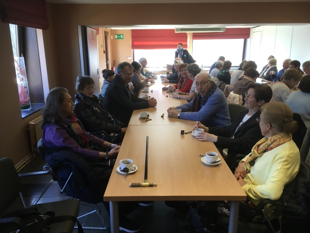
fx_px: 260
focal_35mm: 29
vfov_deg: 48.2
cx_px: 155
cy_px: 116
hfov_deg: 61.7
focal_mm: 4.15
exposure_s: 1/33
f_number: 2.2
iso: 40
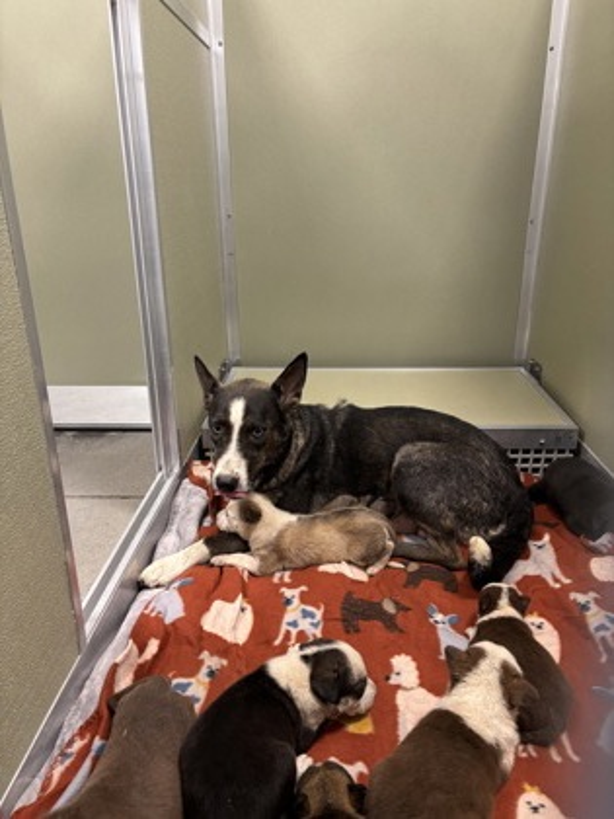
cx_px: 307
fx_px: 615
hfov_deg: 53.1
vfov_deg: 67.3
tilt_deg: -20.6
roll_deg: +0.7
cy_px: 410
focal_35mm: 26
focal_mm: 5.96
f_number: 1.6
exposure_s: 1/60
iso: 250
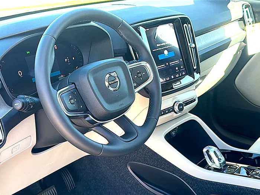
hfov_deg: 46.8
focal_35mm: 40
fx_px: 300
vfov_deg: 36.0
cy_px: 98
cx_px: 130
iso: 125
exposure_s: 1/234
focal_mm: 6.86
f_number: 1.78
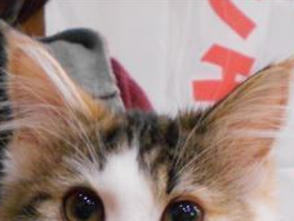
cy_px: 287
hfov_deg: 24.6
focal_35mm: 79
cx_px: 99
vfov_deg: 17.5
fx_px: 671
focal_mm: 5.1
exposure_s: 1/60
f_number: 3.4
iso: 800
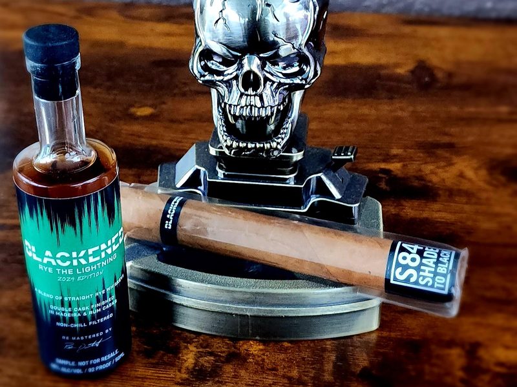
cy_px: 194
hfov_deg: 74.0
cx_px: 258
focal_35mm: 23
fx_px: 343
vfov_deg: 58.8
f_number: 1.8
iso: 320
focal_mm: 6.4
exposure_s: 1/17.2
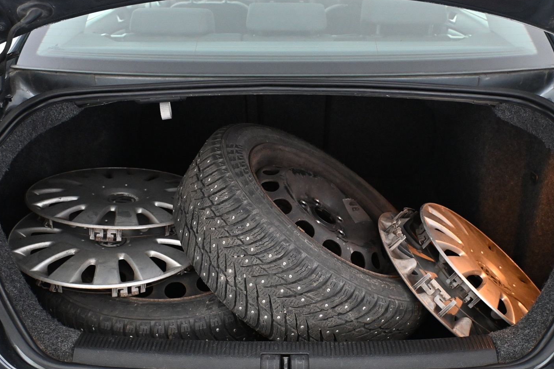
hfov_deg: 50.7
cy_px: 194
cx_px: 284
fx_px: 585
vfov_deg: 35.0
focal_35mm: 38
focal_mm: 22
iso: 4500
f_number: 4
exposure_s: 1/60
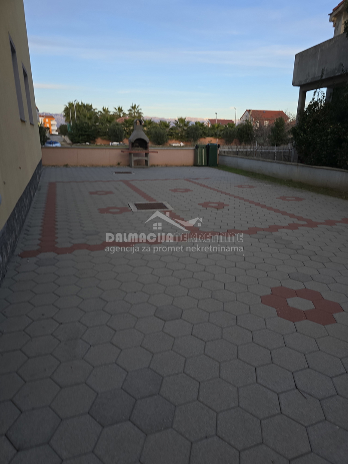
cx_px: 174
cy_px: 232
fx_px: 308
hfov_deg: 58.9
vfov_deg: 73.9
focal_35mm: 23
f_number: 1.7
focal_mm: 6.3
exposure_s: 1/124
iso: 12
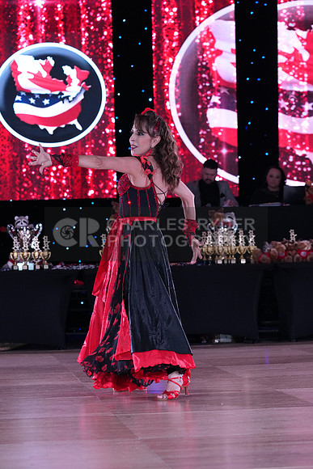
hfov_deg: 13.0
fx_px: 1368
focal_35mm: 105
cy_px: 234
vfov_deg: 19.5
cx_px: 156
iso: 2500
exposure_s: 1/250
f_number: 5
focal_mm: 105
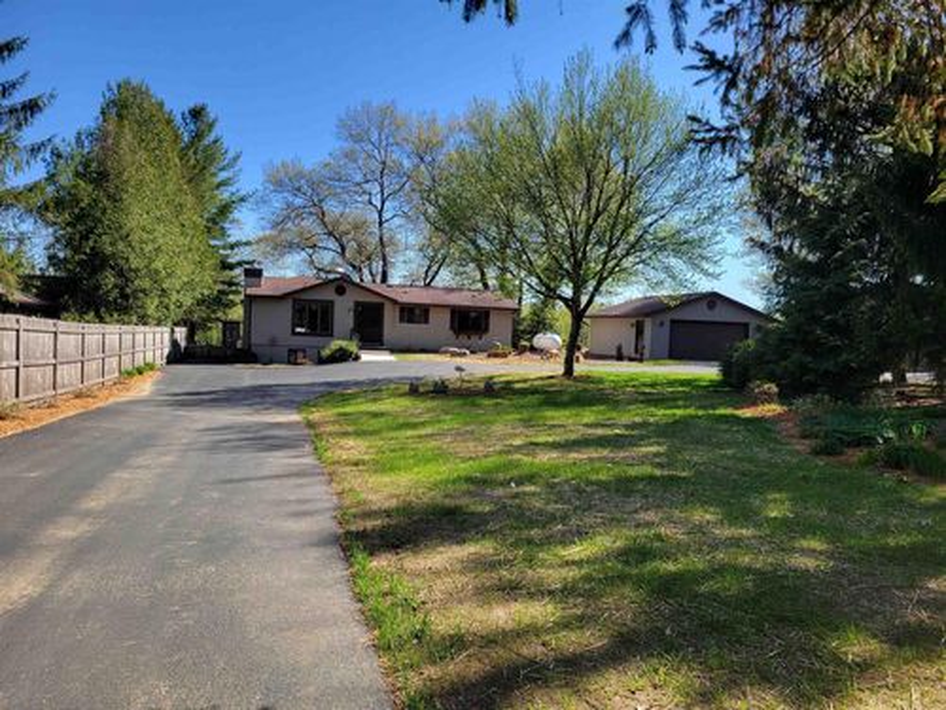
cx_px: 473
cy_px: 355
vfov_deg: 53.1
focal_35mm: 26
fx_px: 711
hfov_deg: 67.3
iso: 40
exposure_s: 1/1195
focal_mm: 5.4
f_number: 1.8
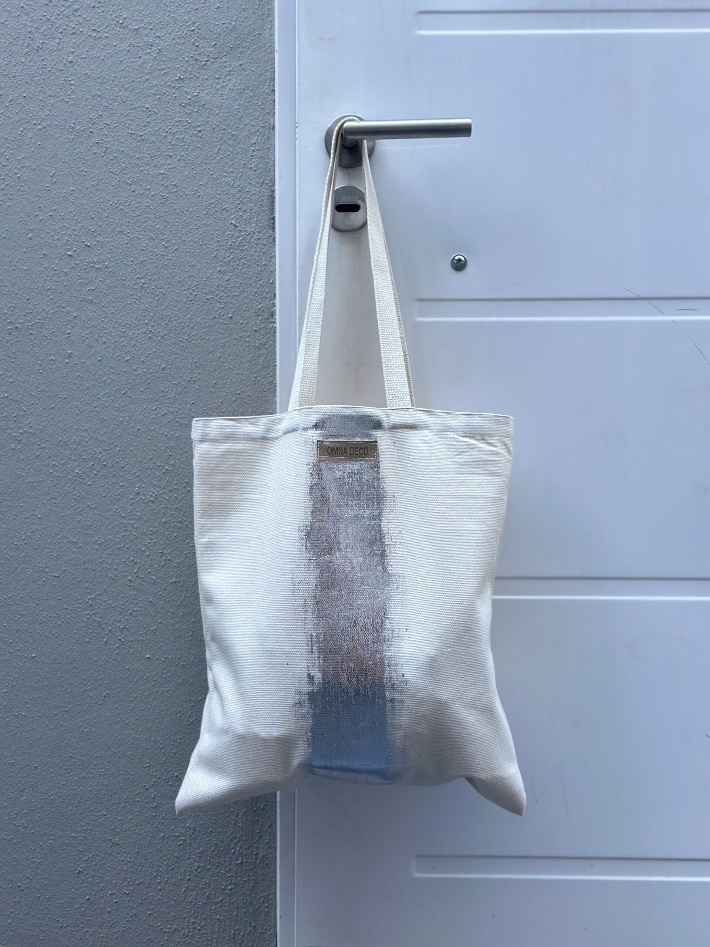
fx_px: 1313
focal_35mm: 48
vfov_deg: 39.7
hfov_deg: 30.3
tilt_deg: -0.8
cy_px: 474
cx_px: 355
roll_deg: -0.8
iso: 100
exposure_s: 1/129
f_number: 1.78
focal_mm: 6.86
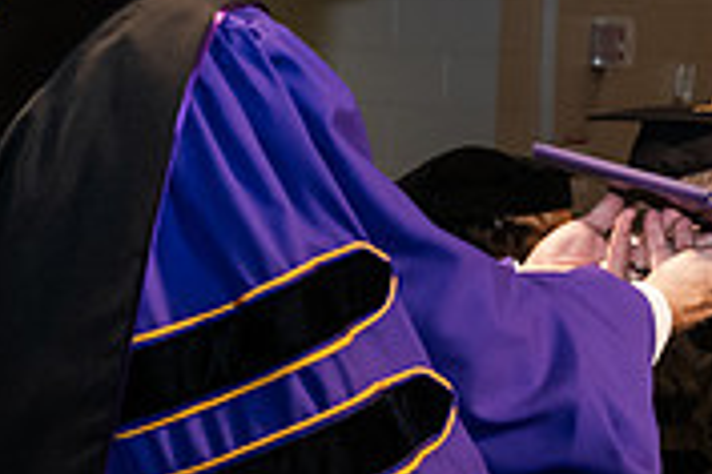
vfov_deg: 7.0
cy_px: 70
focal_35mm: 197
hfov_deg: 10.3
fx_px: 3896
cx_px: 857
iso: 1600
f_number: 6.3
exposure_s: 1/200
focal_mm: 60
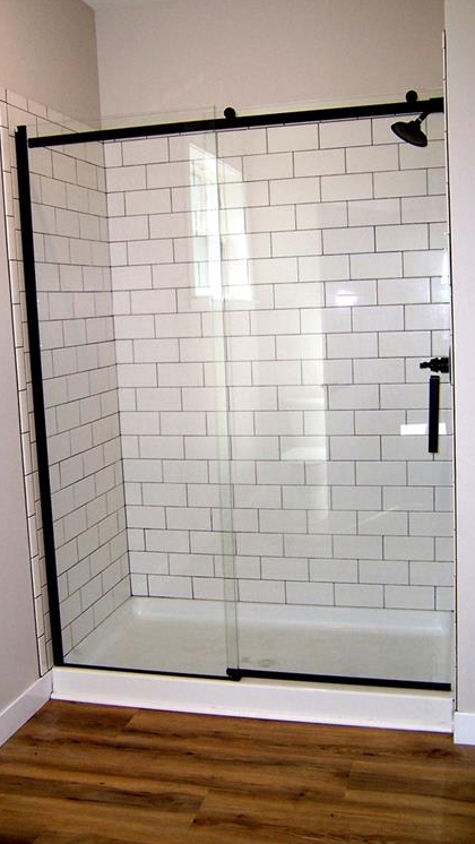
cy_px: 429
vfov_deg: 54.0
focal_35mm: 37
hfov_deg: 32.0
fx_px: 828
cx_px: 242
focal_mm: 5.5
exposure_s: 1/90
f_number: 2.8
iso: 140
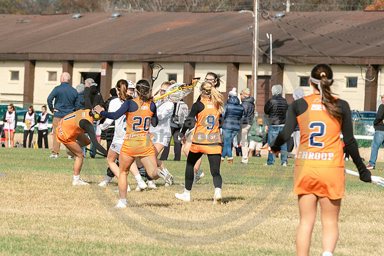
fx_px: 5194
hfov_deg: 4.2
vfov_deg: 2.8
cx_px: -93
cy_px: 101
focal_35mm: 487
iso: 250
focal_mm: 155
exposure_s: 1/1600
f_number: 5.6
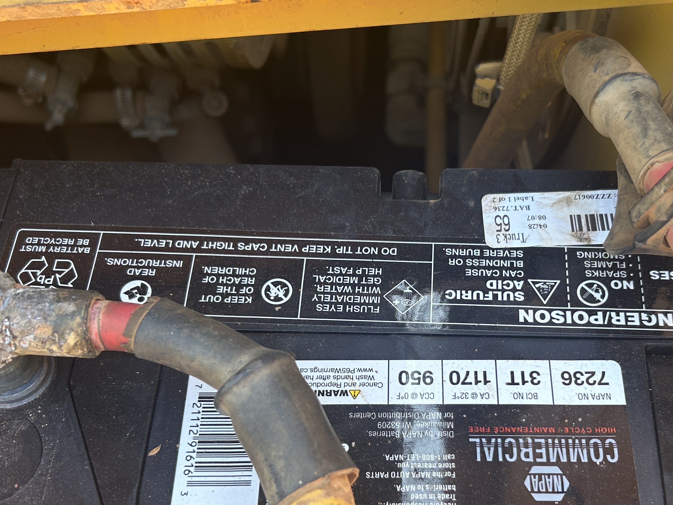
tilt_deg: -62.0
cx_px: 420
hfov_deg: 41.8
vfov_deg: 32.0
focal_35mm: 45
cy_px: 329
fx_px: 875
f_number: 1.5
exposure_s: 1/121
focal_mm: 5.7
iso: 50
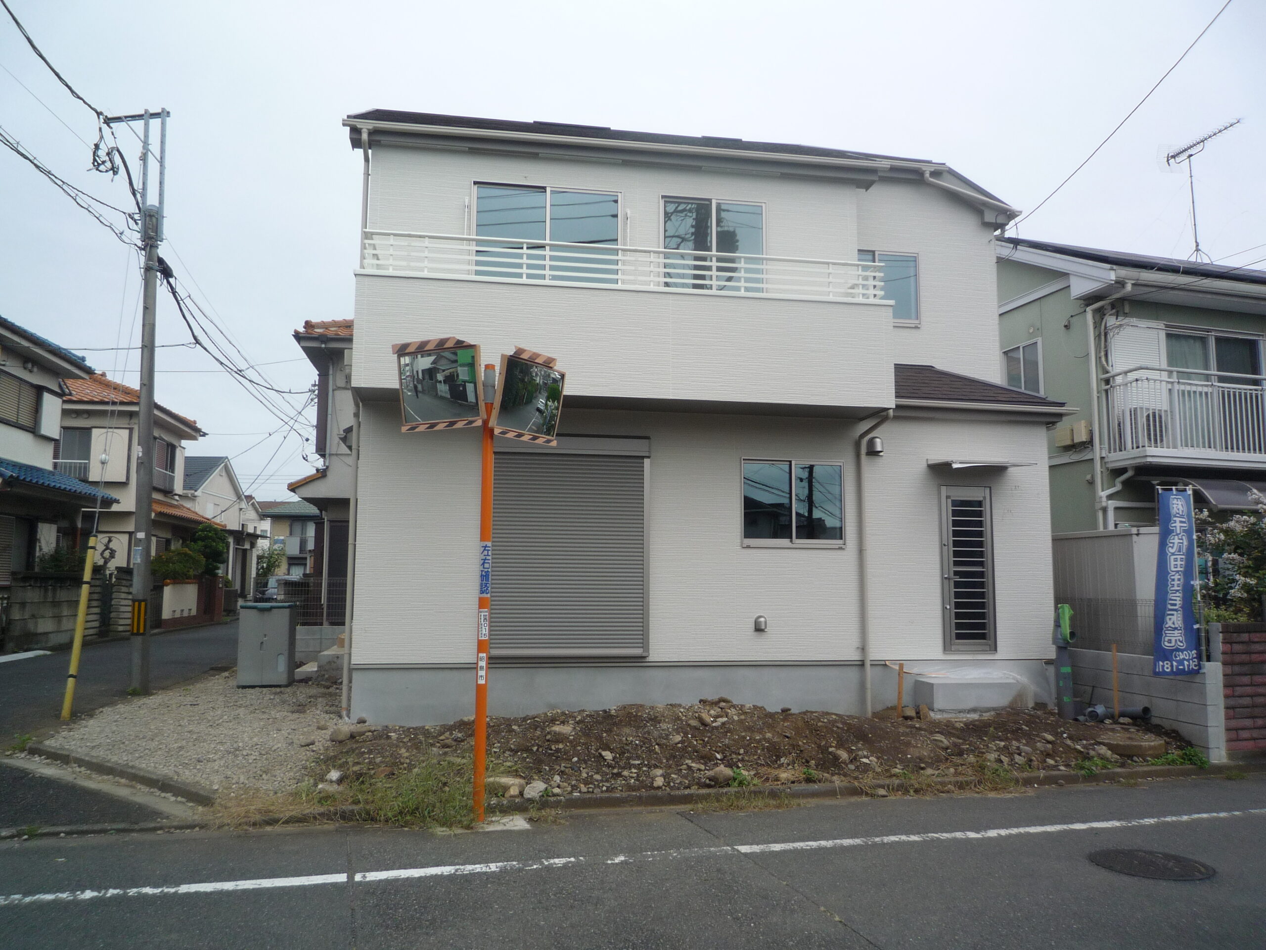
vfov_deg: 54.9
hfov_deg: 69.4
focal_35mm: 25
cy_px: 475
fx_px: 914
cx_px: 633
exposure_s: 1/640
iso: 100
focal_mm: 4.4
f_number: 4
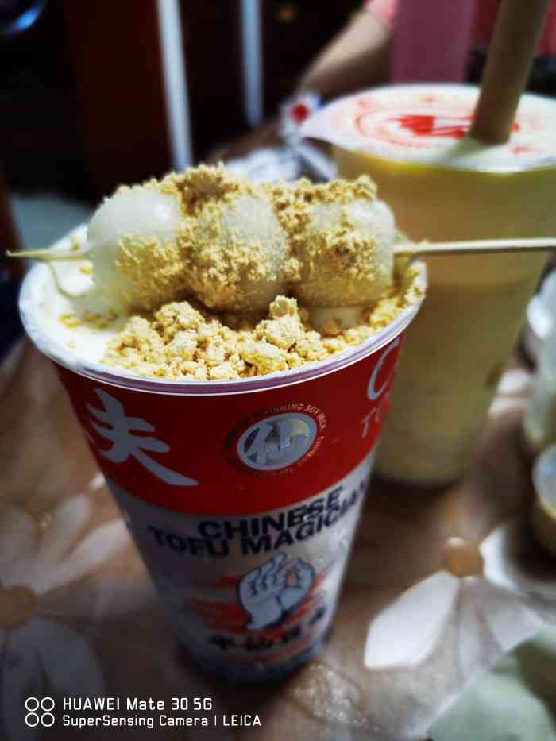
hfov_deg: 51.4
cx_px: 278
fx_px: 578
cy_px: 370
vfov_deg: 65.3
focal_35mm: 27
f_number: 1.8
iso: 400
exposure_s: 1/33.3
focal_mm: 5.58
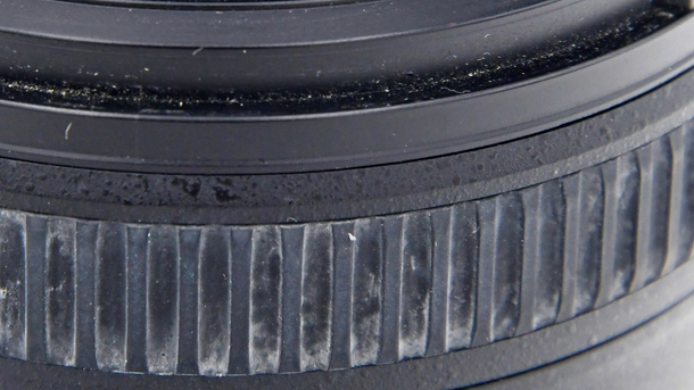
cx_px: 198
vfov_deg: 3.9
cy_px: 39
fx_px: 5686
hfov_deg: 7.0
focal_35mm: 309
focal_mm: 80
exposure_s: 1/100
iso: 1000
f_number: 8
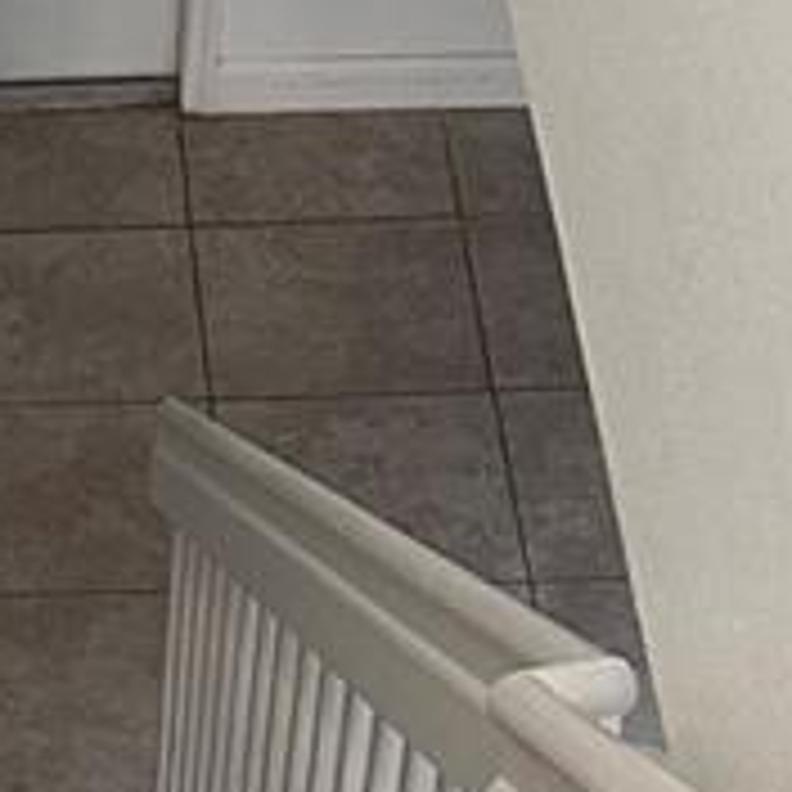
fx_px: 3753
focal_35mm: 145
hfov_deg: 11.6
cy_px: 860
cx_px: -338
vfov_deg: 11.9
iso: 400
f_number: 1.78
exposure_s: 1/60
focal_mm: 6.86
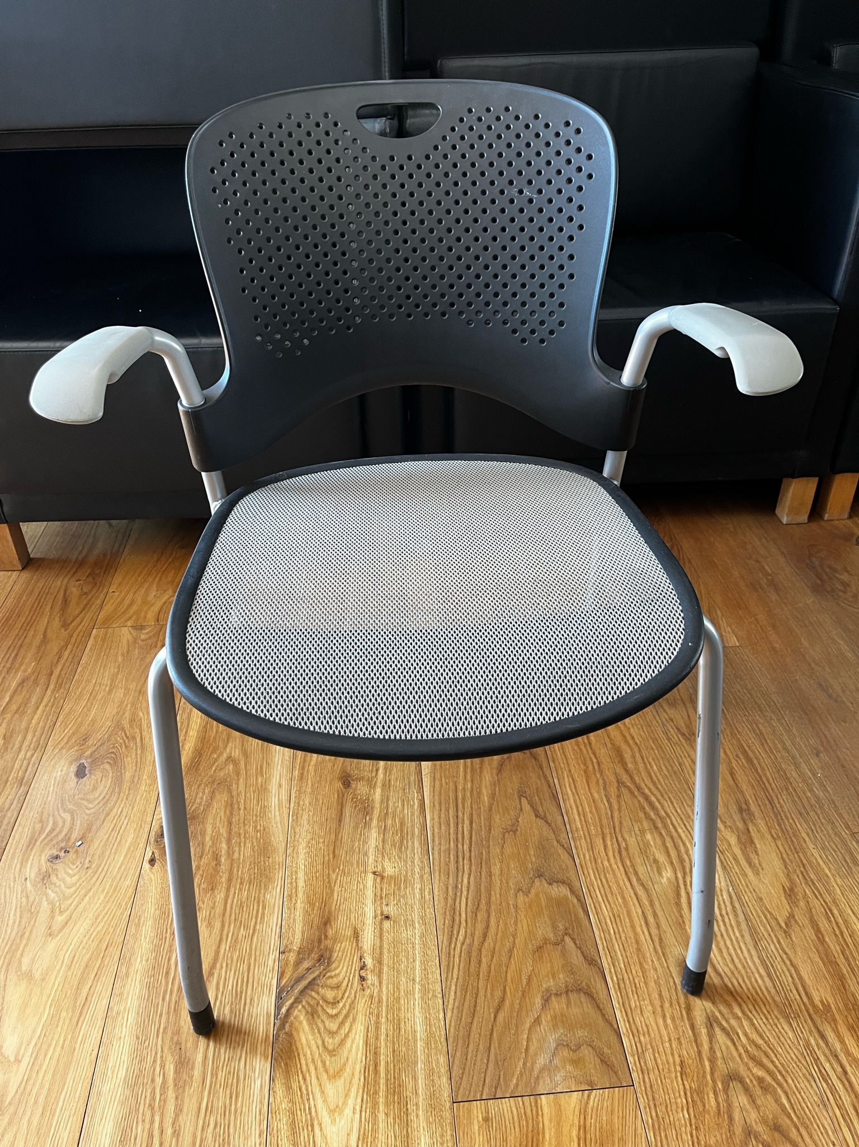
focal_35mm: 26
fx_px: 861
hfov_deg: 53.0
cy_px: 574
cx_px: 430
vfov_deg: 67.3
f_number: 1.6
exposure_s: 1/96
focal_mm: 5.1
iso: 125
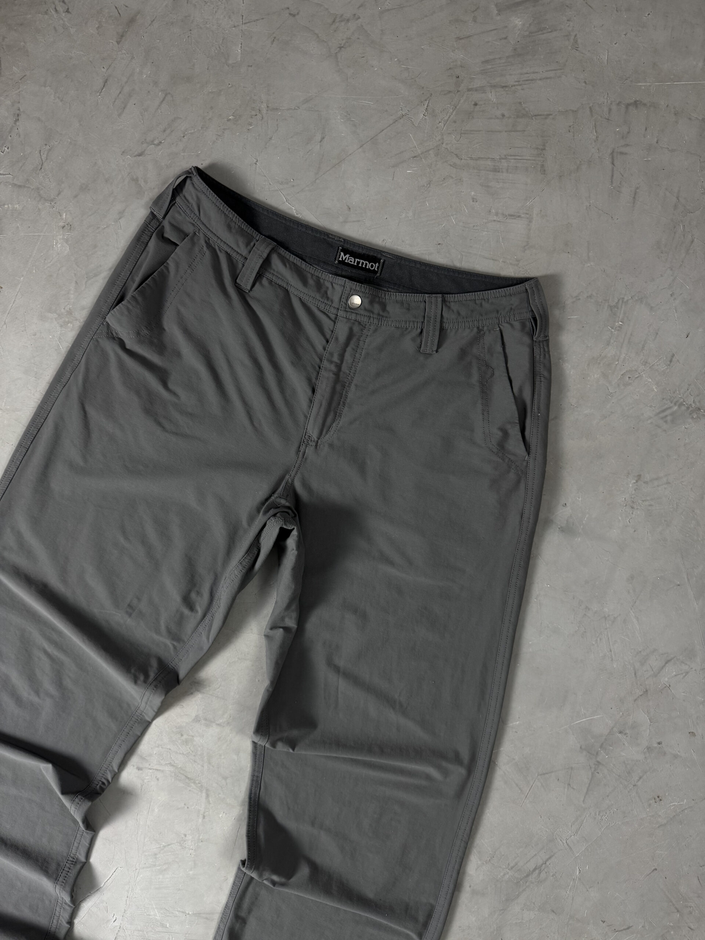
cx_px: 352
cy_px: 470
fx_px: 652
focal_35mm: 24
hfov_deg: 56.8
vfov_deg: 71.6
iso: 200
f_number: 1.78
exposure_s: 1/60
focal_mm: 6.76
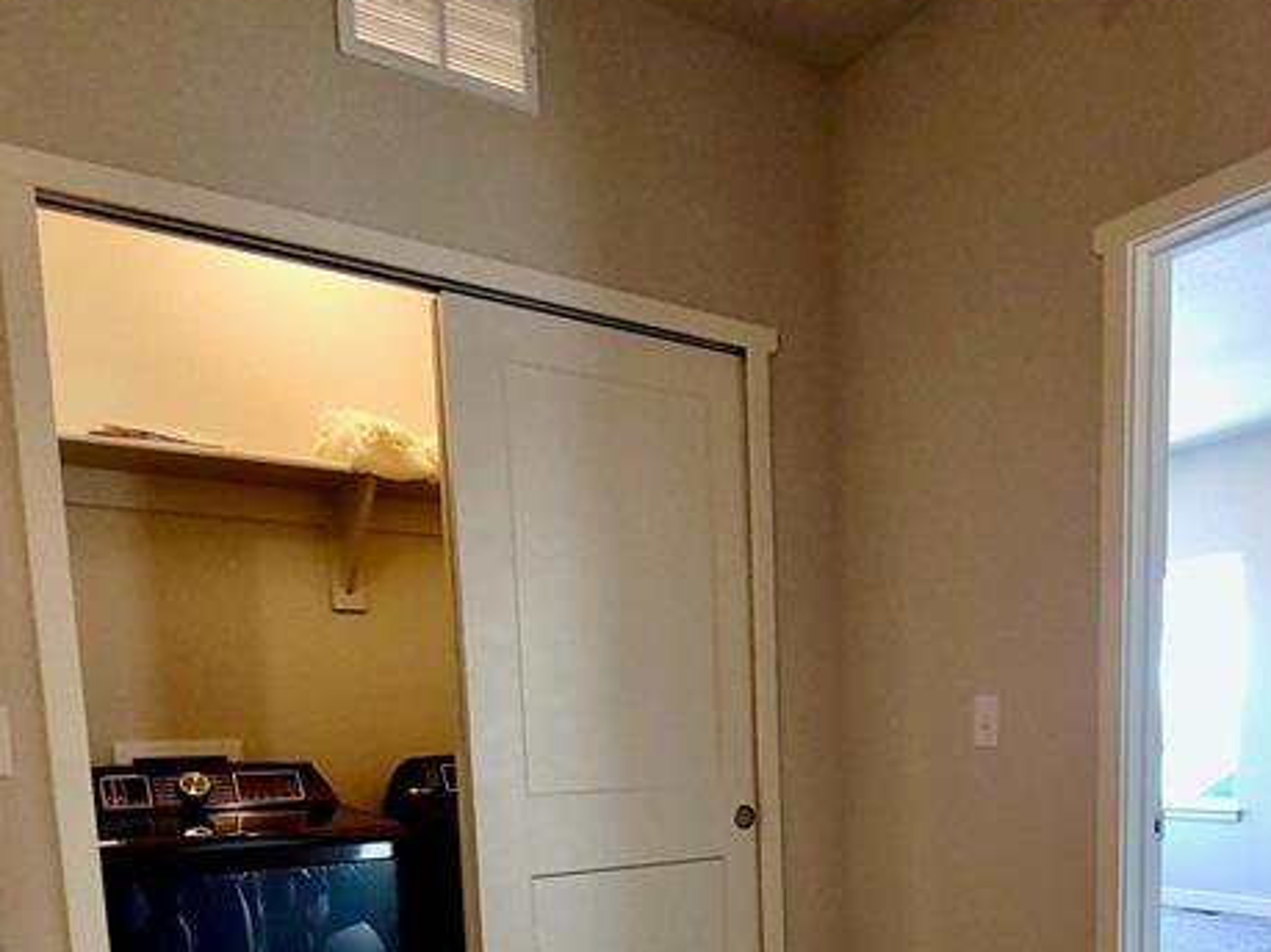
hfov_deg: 60.0
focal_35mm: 29
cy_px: 887
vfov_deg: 43.3
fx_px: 1065
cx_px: 864
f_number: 2.2
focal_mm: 1.74
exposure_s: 1/30
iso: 125
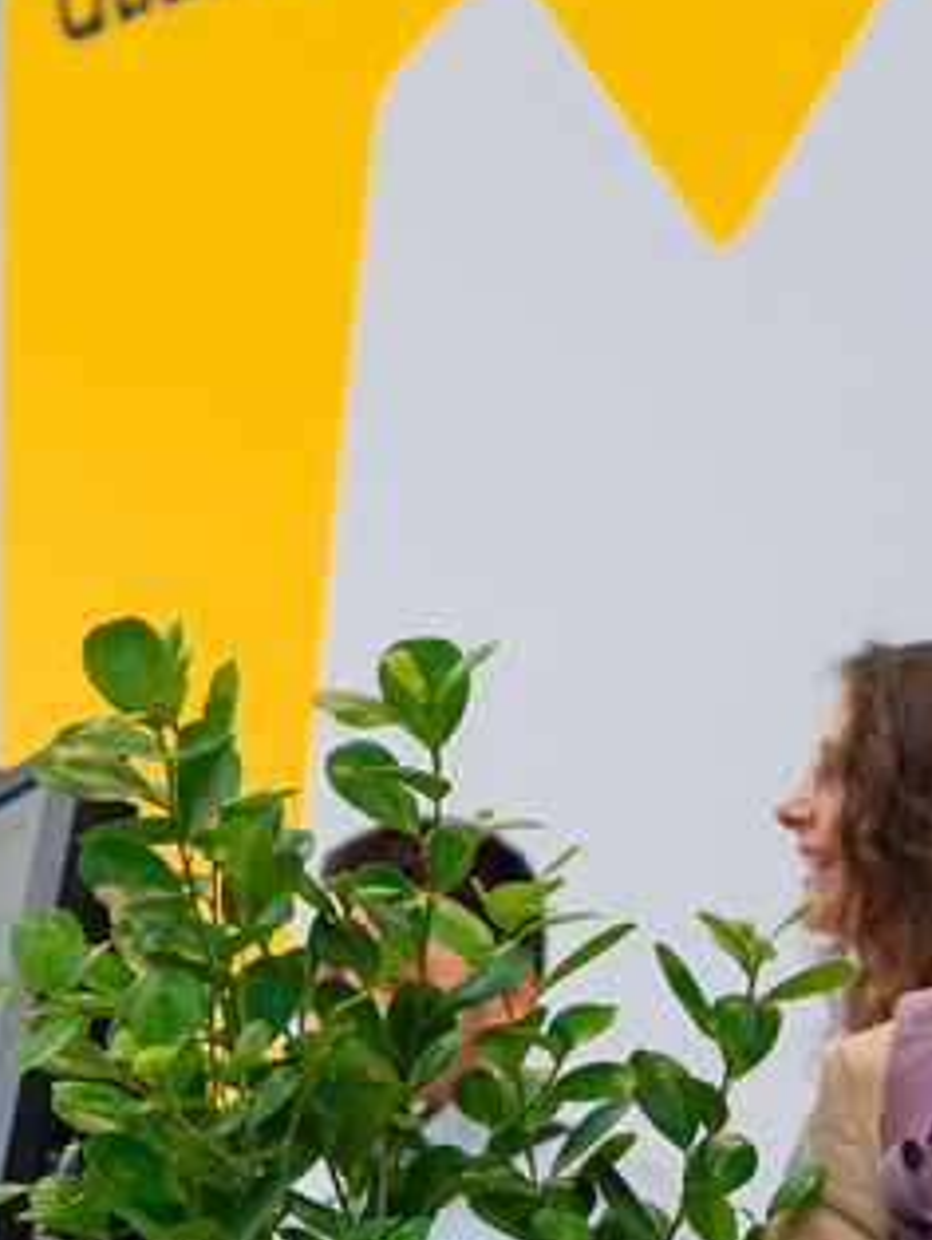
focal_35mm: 163
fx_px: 5844
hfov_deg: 9.1
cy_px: 916
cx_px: 841
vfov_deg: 12.1
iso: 320
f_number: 2
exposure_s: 1/160
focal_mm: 35
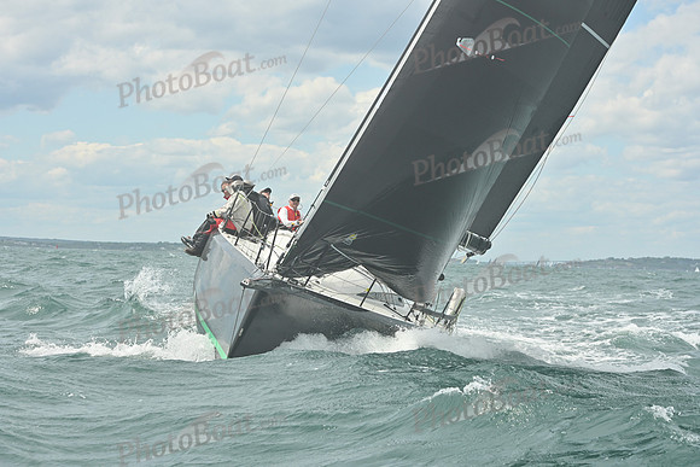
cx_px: 350
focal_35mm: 100
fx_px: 1945
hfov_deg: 20.4
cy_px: 234
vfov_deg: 13.7
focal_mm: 100
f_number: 9
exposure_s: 1/1250
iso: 320
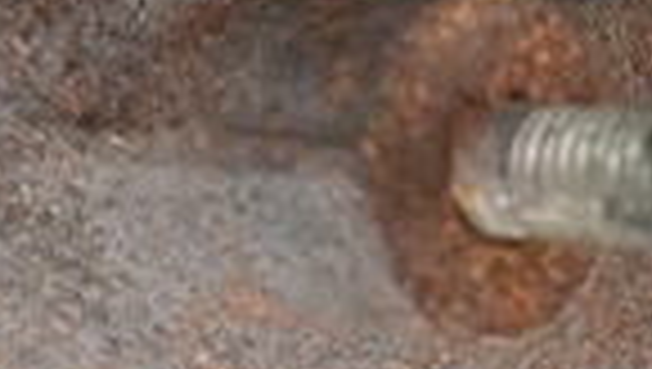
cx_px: 297
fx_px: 2164
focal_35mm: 125
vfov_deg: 8.9
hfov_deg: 17.1
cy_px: -466
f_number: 1.6
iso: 125
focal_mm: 4.2
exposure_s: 1/60
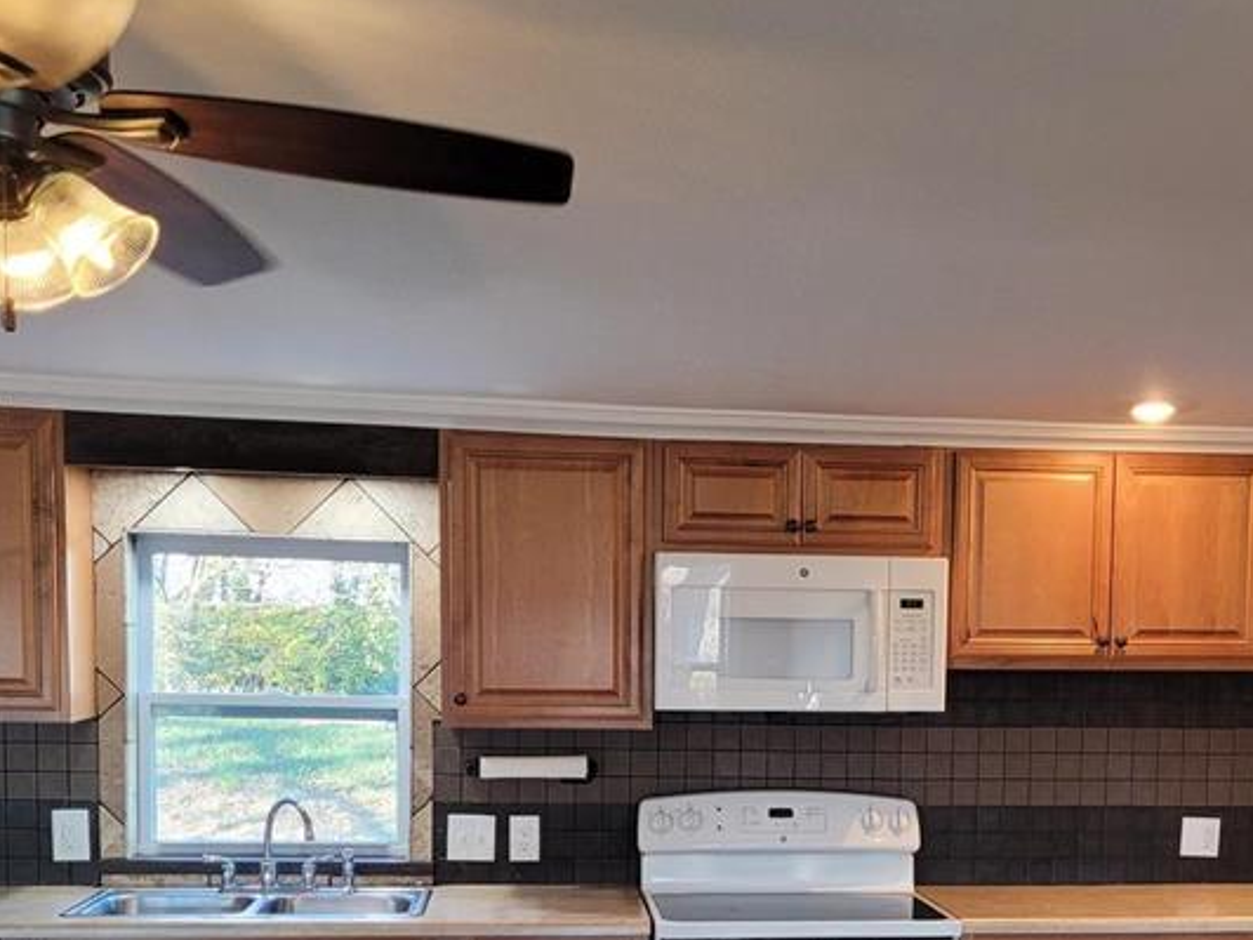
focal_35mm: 50
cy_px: 806
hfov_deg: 37.8
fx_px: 1810
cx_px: 824
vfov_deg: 28.2
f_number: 1.8
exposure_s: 1/120
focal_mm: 5.4
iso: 200
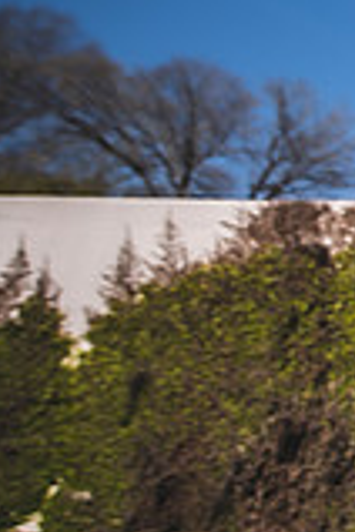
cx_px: 963
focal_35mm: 52
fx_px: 769
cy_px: 189
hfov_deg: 13.1
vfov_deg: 37.9
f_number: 2.8
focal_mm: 14
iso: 100
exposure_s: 1/3200
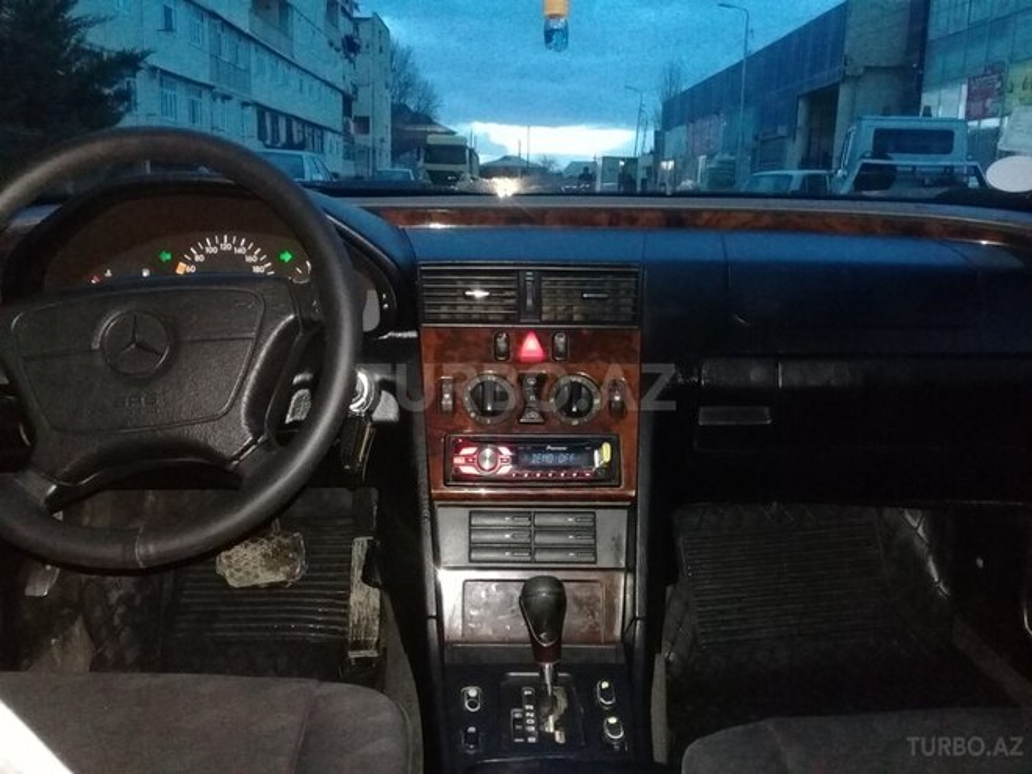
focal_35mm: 31
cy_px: 387
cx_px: 516
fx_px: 924
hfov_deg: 58.4
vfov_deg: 45.4
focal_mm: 3.3
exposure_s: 1/20
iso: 500
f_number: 2.2
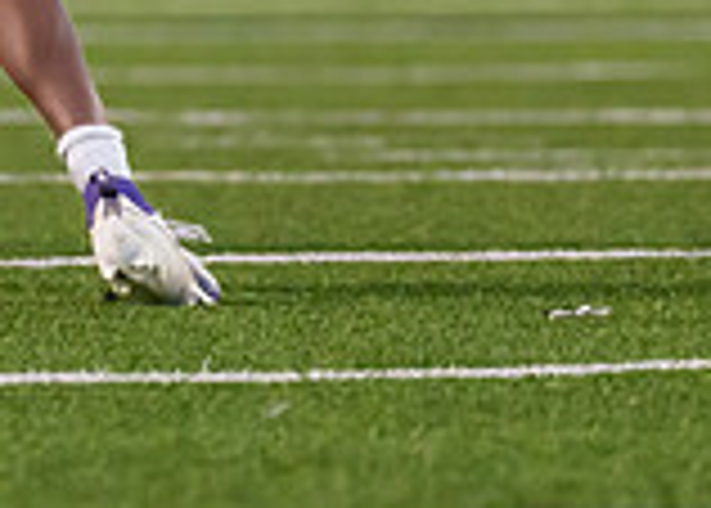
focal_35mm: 1241
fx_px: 25070
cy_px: -323
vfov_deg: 1.2
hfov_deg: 1.6
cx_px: -284
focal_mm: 200
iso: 2000
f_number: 2.8
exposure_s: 1/1250
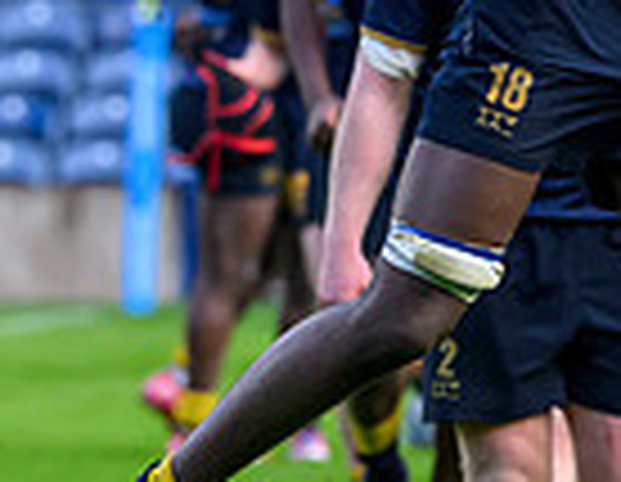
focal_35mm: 1033
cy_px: 269
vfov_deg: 1.5
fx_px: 18760
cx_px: 812
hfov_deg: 1.9
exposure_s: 1/3200
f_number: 4
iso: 2500
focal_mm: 200
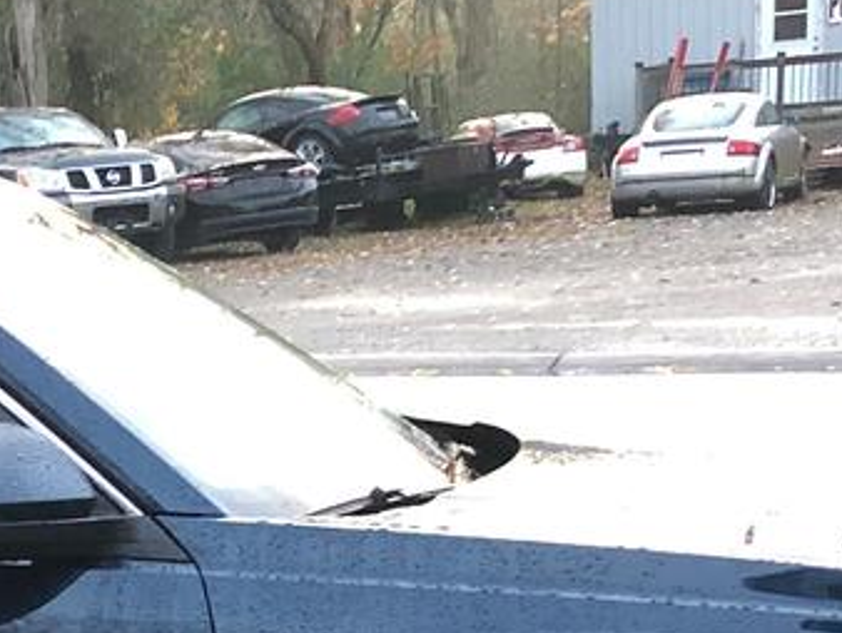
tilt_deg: -14.7
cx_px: -222
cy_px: 845
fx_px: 2580
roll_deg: +5.7
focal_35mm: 106
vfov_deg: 13.4
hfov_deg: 17.5
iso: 100
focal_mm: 3.99
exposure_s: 1/15
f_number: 1.8
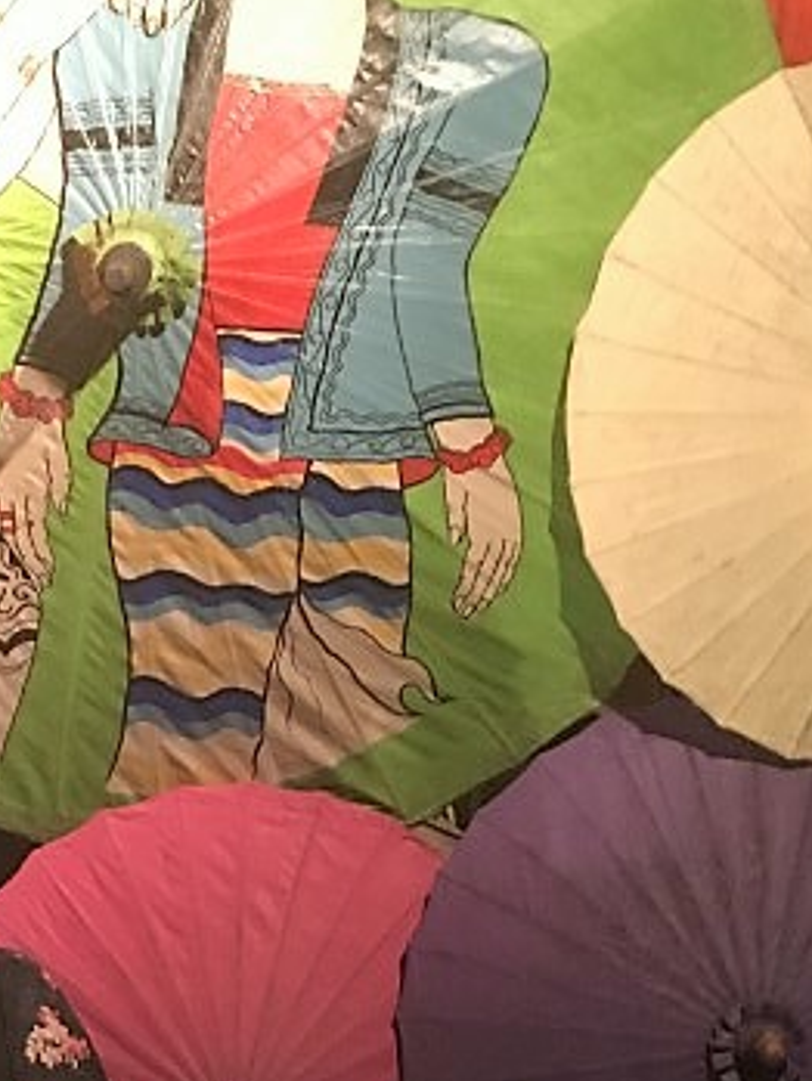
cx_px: 56
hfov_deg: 17.1
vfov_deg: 22.8
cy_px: 830
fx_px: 2657
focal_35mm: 85
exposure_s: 1/17
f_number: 2.2
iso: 500
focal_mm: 4.15
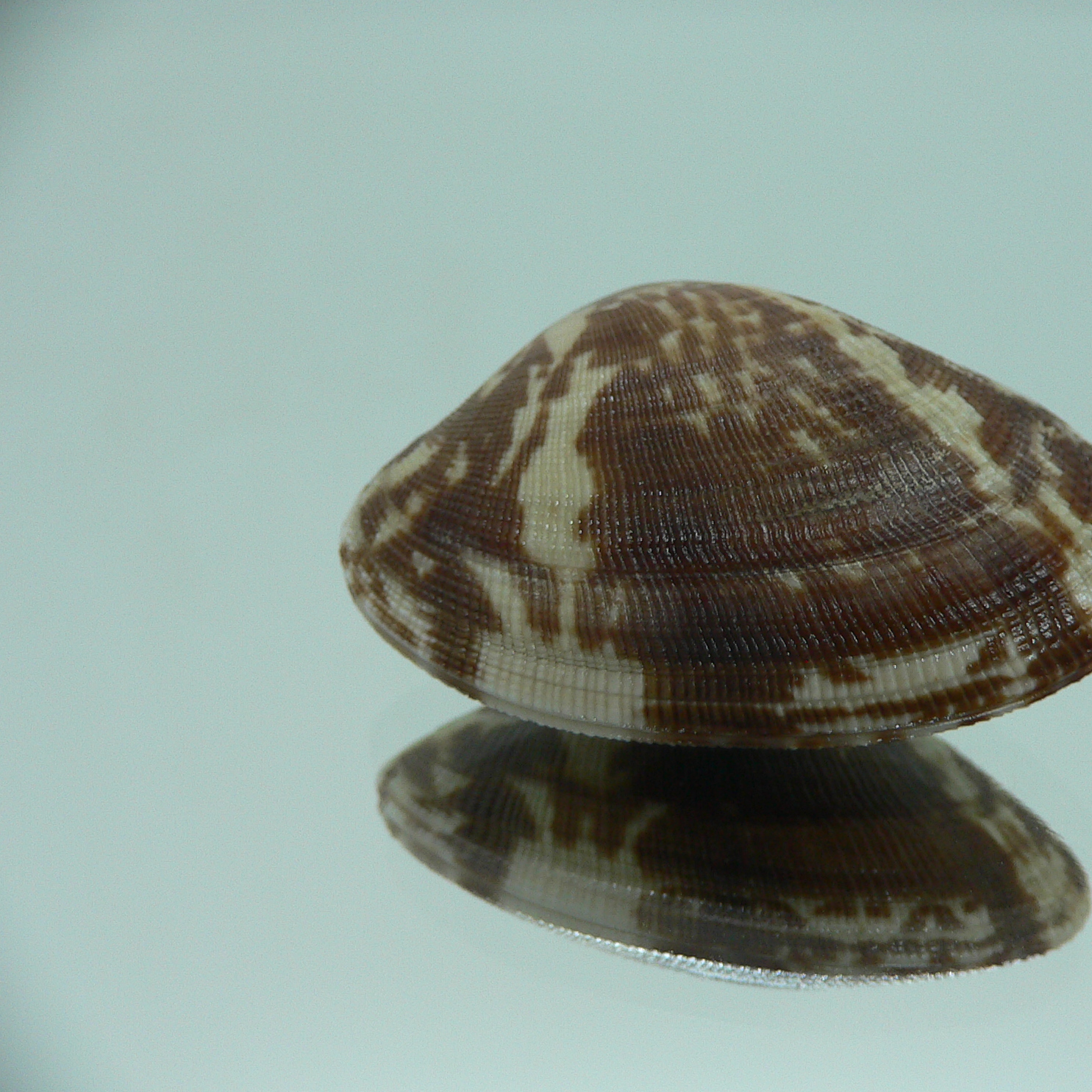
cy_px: 552
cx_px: 724
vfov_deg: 40.0
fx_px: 1499
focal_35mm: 42
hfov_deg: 39.6
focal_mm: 4.6
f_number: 2.8
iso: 100
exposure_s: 1/60
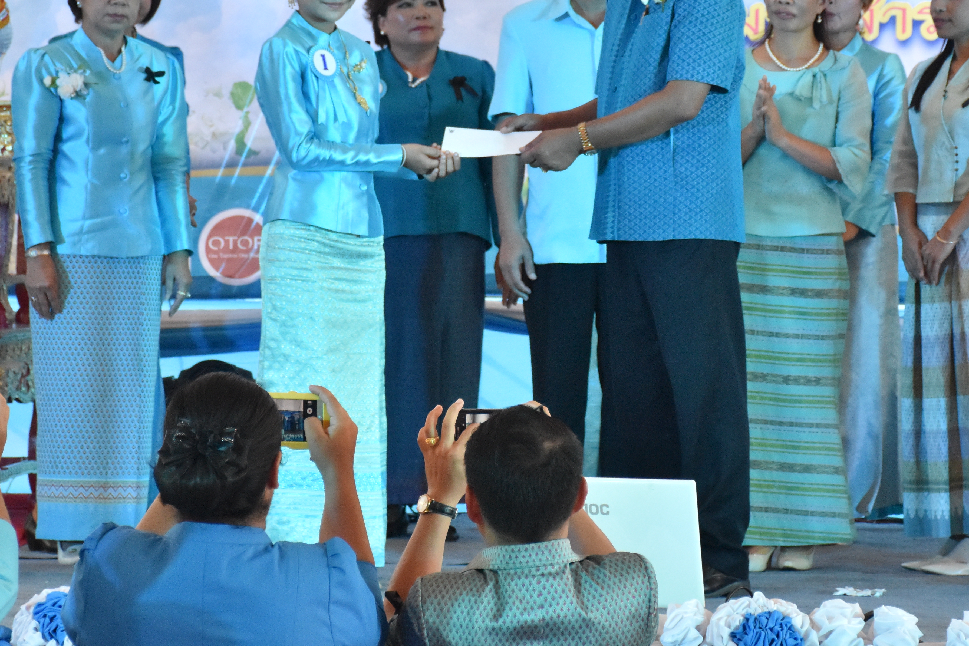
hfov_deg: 10.2
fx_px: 5410
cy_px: 170
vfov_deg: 6.8
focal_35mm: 201
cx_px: 547
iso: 2000
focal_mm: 80
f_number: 5.3
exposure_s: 1/640
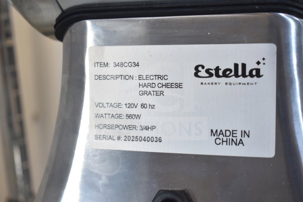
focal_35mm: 60
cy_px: 101
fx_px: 505
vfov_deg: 22.6
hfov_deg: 33.4
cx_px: 152
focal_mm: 40
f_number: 5
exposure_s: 1/60
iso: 640
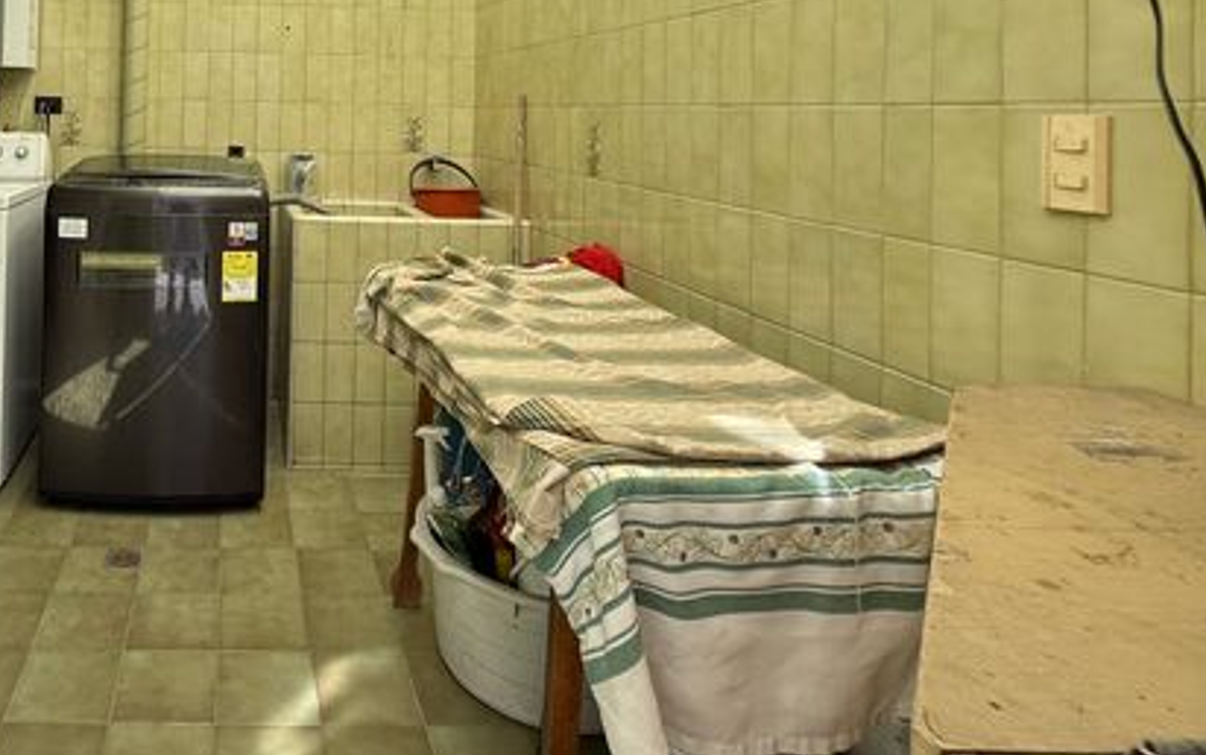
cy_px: 99
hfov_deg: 67.6
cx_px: 239
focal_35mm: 24
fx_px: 789
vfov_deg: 46.9
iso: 50
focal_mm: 2.22
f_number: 2.2
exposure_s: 1/400
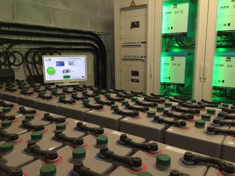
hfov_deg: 61.7
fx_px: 197
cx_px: 118
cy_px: 88
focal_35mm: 29
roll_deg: -0.9
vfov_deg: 48.2
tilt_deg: -9.2
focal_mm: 4.15
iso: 80
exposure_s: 1/33
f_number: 2.2
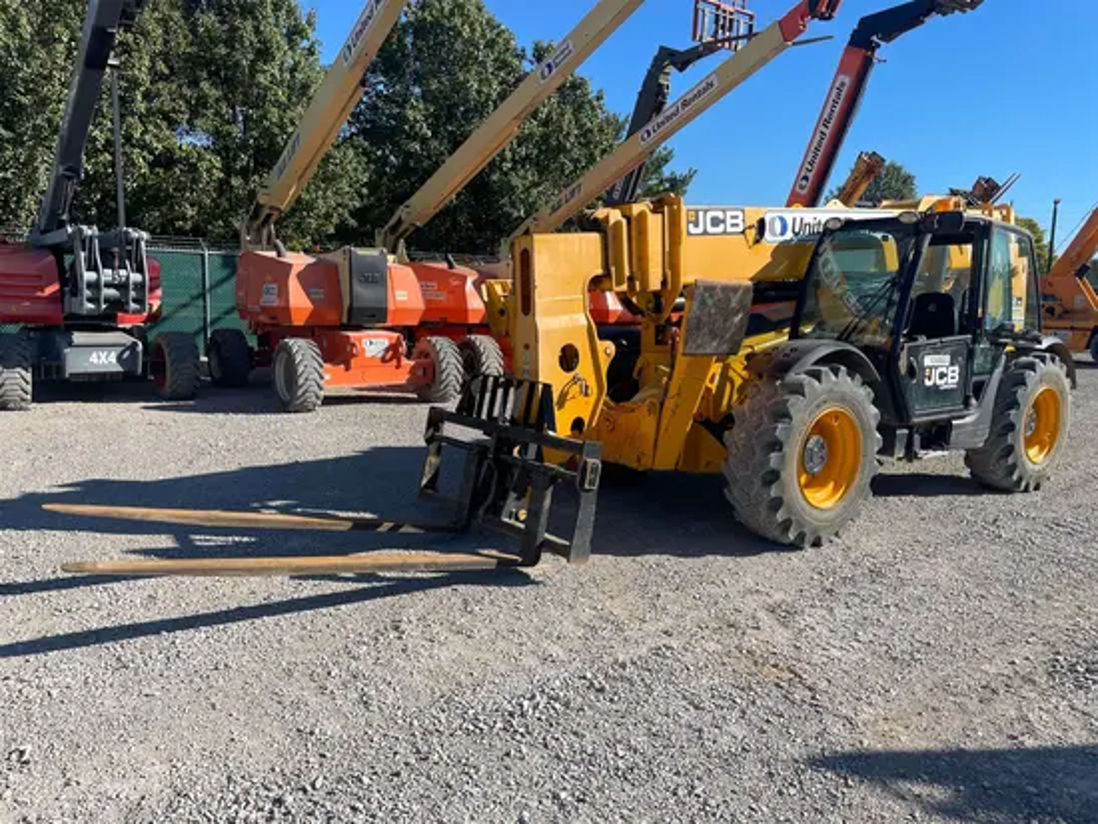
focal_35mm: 26
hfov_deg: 67.3
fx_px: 825
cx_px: 549
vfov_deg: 53.1
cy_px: 412
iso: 32
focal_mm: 4.2
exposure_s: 1/2817
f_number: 1.6
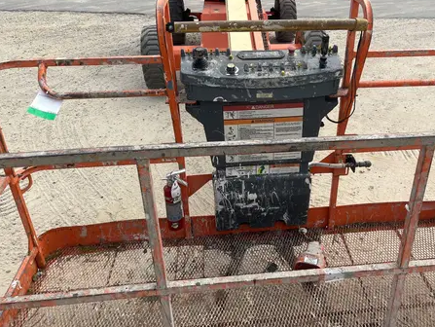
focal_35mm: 32
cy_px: 147
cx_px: 262
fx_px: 402
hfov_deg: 56.3
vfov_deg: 44.2
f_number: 1.6
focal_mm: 5.1
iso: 50
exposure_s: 1/2309
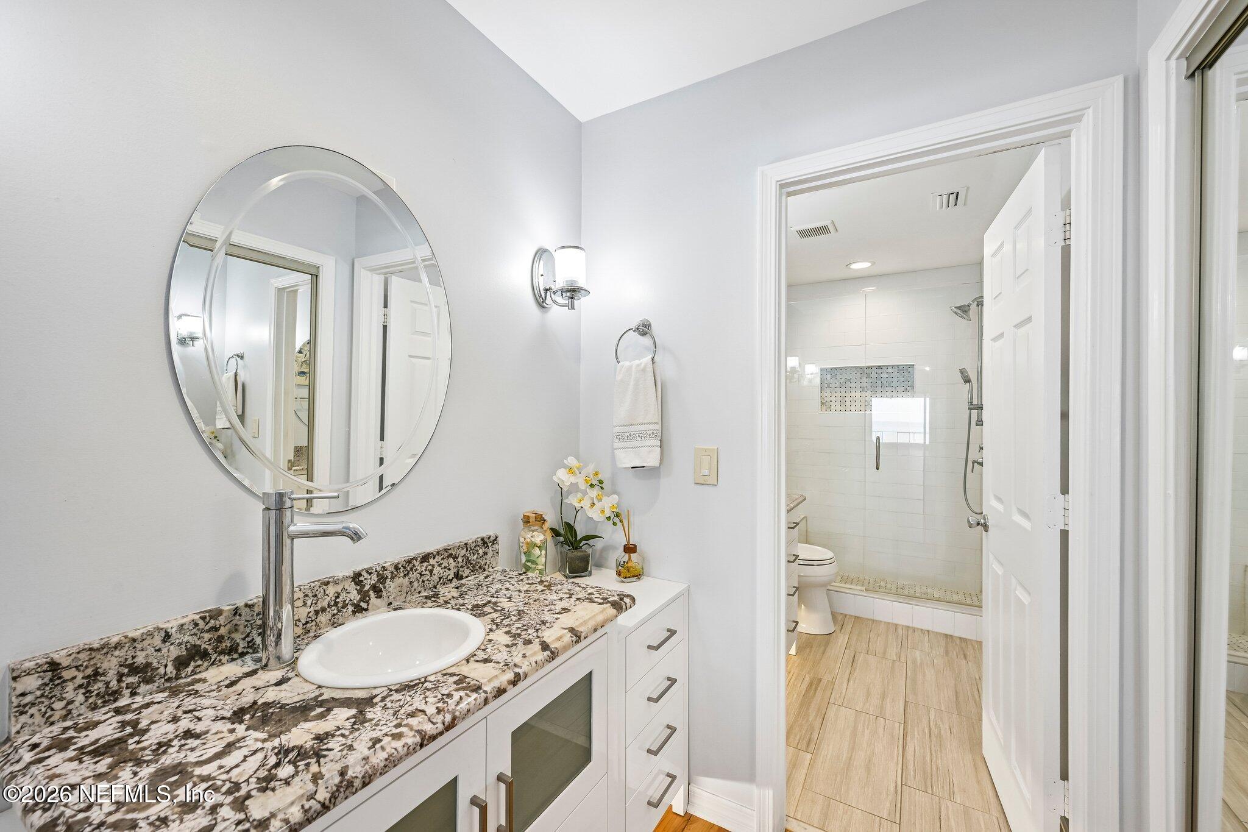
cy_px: 416
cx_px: 624
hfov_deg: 104.3
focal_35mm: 14
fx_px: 485
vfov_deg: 81.2
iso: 220
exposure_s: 1/15
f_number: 8
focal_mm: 14
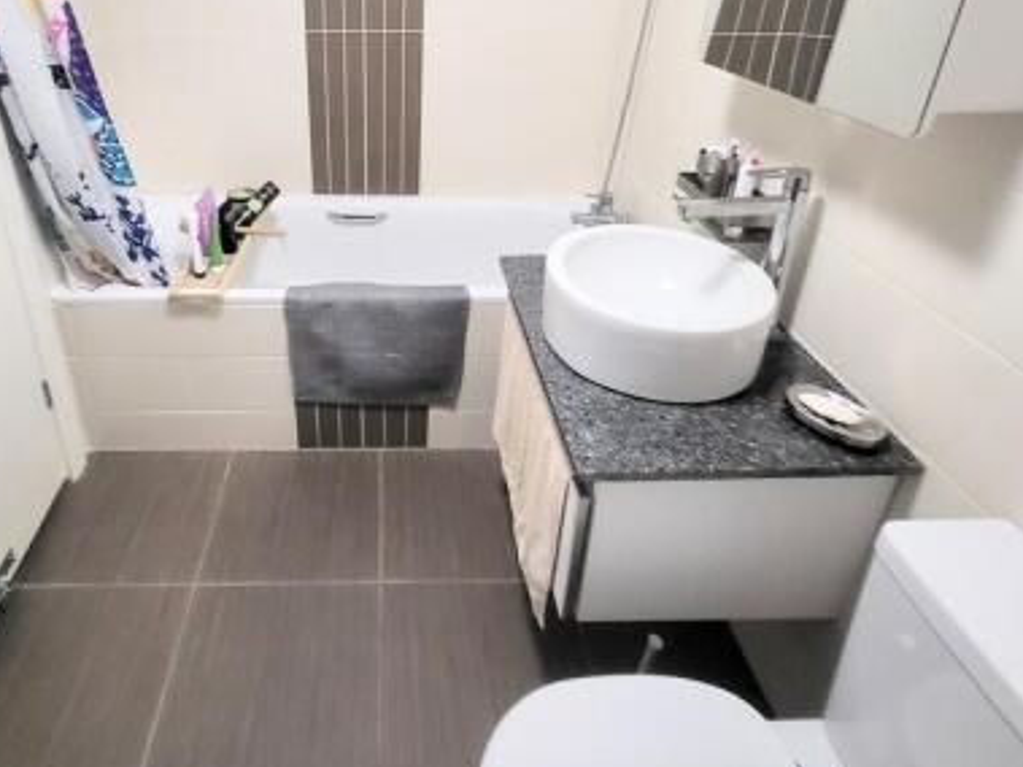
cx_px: 385
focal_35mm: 20
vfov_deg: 62.0
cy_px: 188
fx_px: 591
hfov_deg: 80.3
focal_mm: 1.74
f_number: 2.2
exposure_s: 1/33
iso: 640
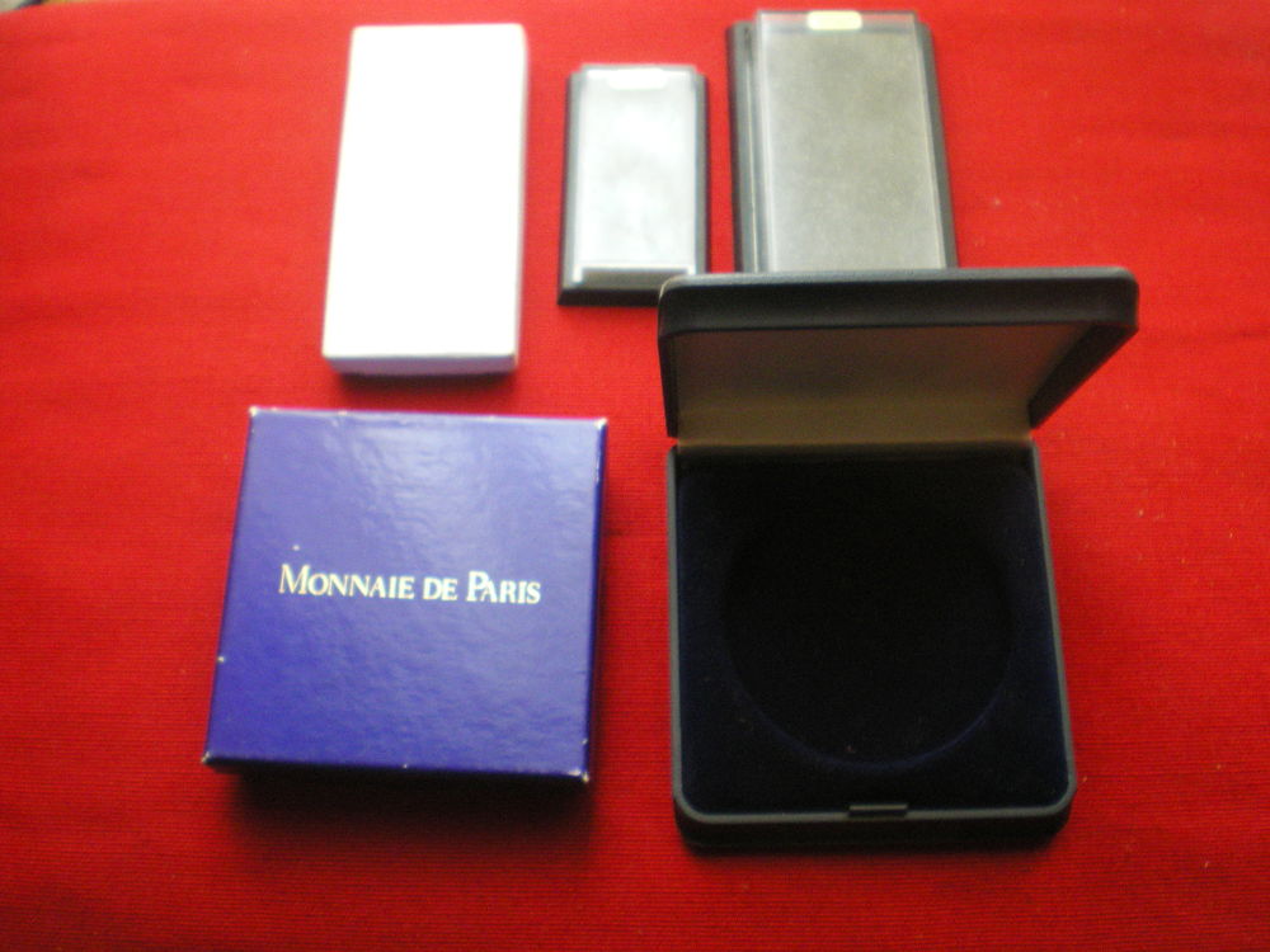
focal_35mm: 38
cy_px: 476
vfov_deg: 37.7
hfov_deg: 49.0
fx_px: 1394
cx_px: 635
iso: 400
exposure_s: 1/30
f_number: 3.1
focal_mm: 6.3
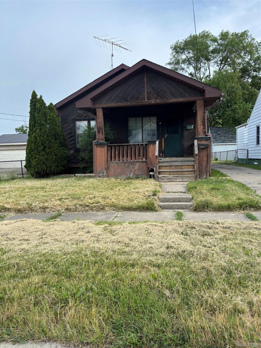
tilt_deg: -4.5
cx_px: 130
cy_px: 174
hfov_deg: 53.1
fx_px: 261
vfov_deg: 67.3
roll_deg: +0.9
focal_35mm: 26
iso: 50
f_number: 1.6
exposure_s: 1/1362
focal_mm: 5.96
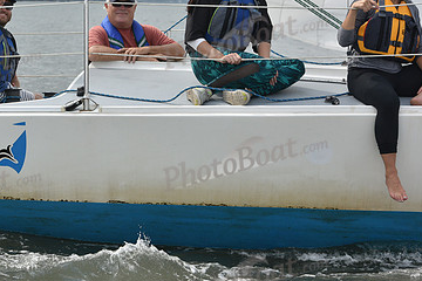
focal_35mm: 161
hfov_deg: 12.7
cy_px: 116
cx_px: 103
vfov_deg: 8.5
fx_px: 1887
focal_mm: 100
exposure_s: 1/1250
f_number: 7.1
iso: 320
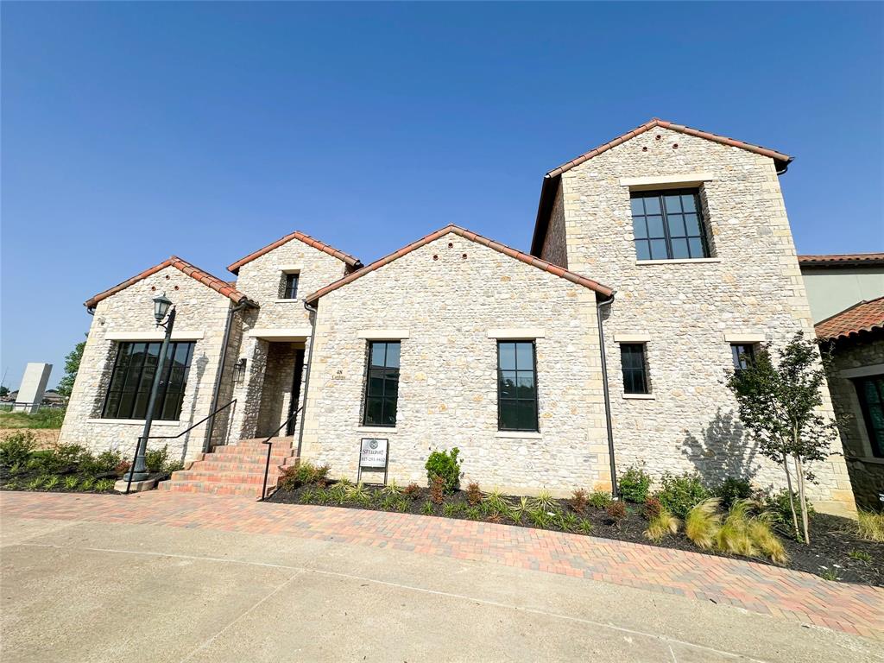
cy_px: 332
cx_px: 442
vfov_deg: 85.7
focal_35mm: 14
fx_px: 358
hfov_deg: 102.1
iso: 50
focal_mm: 2.22
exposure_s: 1/5291
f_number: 2.2
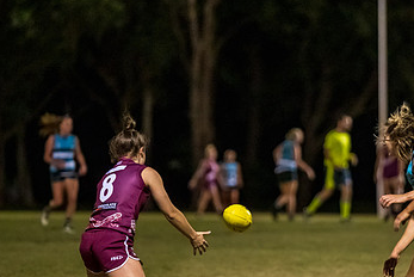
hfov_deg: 5.2
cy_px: 163
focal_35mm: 394
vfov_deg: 3.5
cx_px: 347
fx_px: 4535
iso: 6400
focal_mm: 200
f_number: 2.8
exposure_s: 1/800
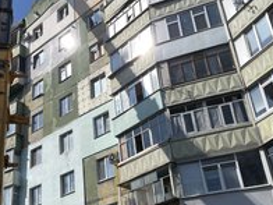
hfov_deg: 34.7
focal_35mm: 53
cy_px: 113
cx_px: 43
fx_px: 418
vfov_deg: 27.5
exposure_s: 1/7813
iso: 32
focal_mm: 4.2
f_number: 1.6
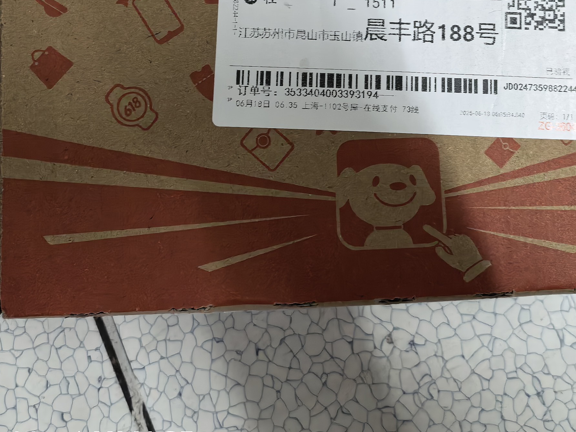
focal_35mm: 55
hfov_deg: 34.9
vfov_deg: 25.2
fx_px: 915
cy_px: -4
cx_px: 299
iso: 640
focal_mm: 6.98
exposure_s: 1/50
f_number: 2
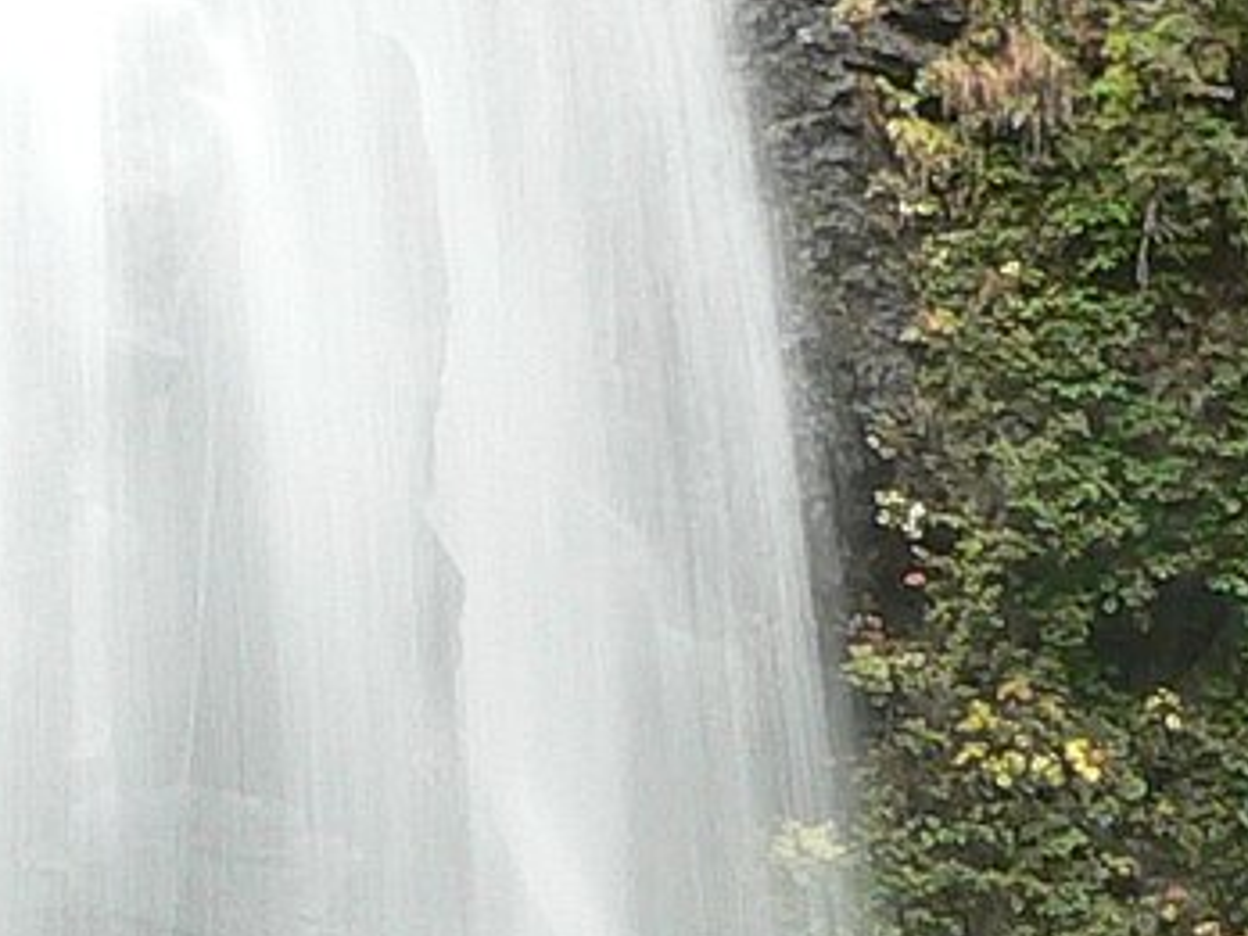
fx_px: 7643
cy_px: 1072
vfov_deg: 7.0
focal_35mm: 212
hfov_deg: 9.3
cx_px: 1155
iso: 80
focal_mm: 6
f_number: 2.8
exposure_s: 1/5
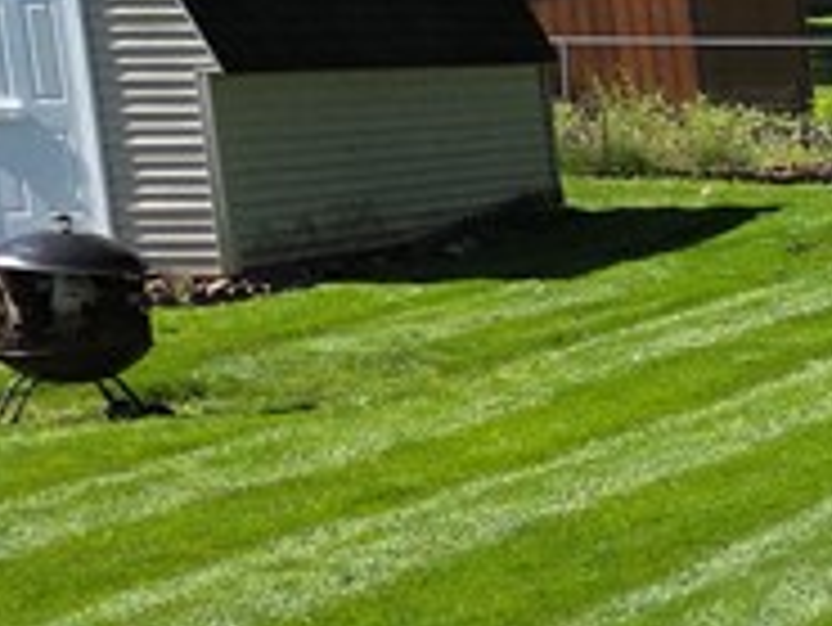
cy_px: 703
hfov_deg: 12.0
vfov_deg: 11.5
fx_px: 3054
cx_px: 2082
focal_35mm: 127
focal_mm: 5.4
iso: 80
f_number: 1.8
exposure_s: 1/3550
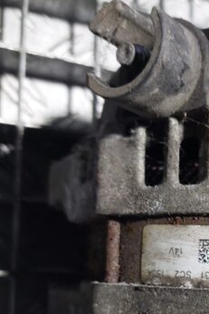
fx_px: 523
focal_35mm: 60
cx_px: 242
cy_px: 258
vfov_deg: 32.4
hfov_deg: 21.2
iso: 200
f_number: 1.8
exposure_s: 1/50
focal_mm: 5.23
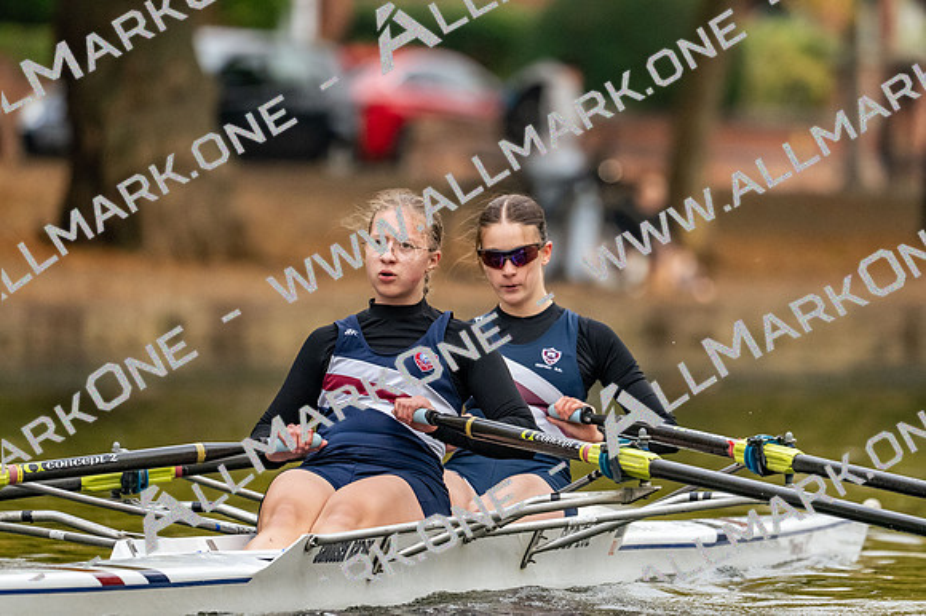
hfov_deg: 3.4
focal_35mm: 600
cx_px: 463
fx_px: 15424
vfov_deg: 2.3
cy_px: 308
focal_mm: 400
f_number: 4.5
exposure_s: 1/2500
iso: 2800
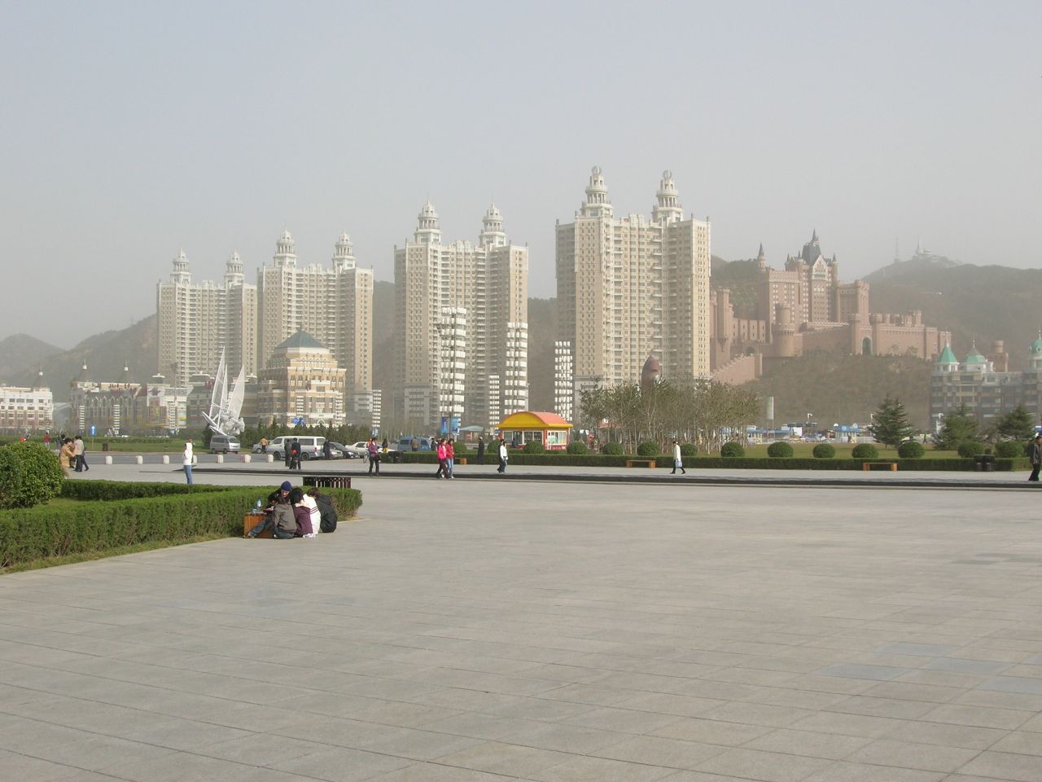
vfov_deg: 34.3
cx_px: 521
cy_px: 391
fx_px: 1264
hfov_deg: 44.8
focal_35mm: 42
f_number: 5.2
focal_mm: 7
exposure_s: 1/288
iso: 50
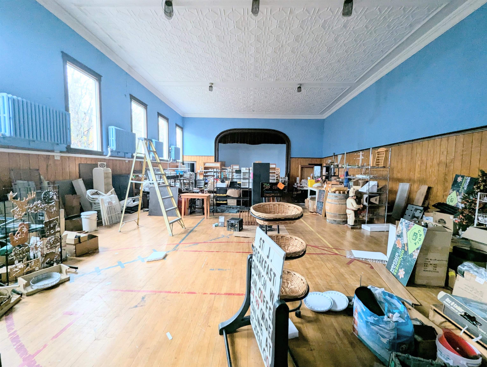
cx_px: 244
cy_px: 184
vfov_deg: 90.1
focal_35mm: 13
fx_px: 183
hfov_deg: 106.1
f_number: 2.2
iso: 196
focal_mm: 1.95
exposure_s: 1/26.1
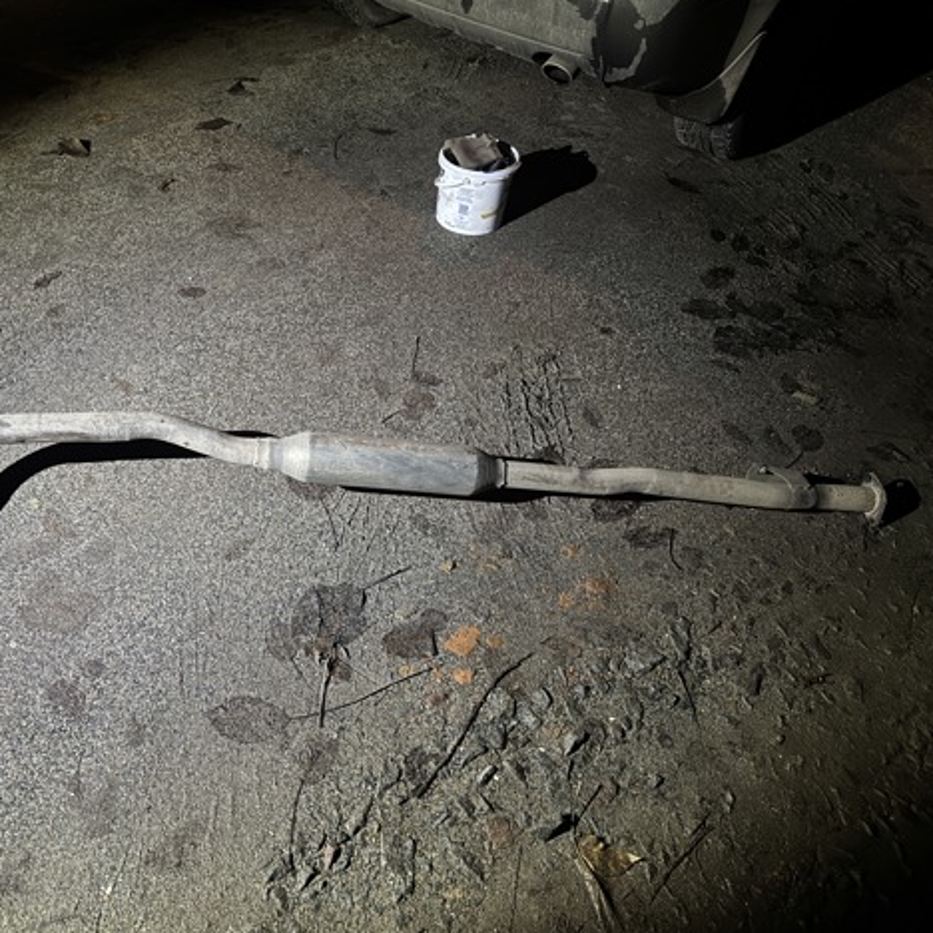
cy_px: 466
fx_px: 884
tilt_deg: -40.7
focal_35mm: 29
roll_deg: -2.9
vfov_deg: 55.6
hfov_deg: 54.6
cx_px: 321
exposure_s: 1/17
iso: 1250
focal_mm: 6.76
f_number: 1.78
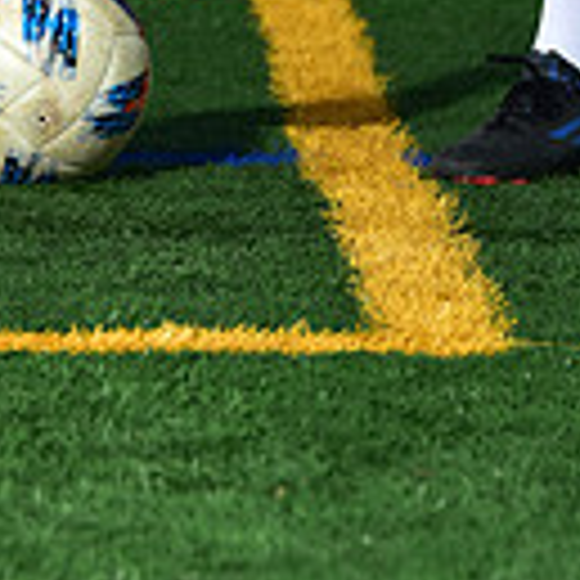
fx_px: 10123
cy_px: -701
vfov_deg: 3.3
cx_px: 393
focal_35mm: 534
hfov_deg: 3.3
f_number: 4.5
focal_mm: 140
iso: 250
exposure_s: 1/250
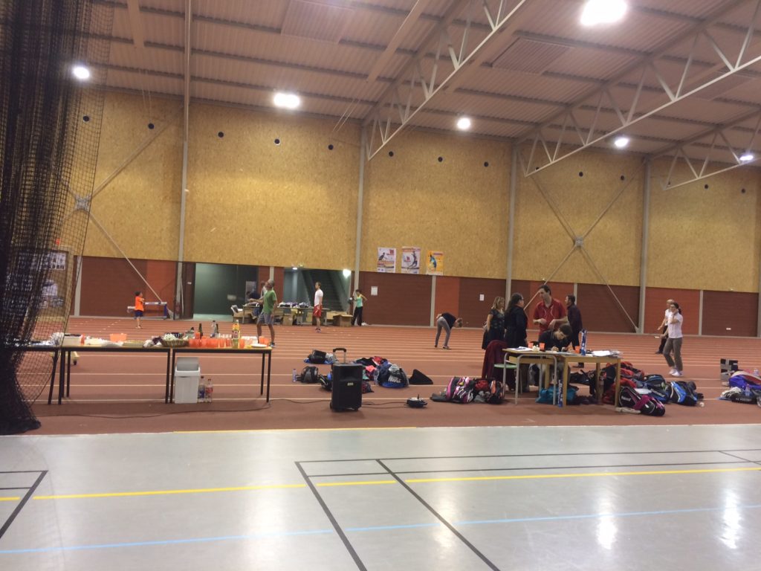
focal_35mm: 29
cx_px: 380
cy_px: 286
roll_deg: -2.5
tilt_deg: +2.3
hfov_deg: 61.7
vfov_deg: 48.2
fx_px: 638
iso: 125
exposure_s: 1/33
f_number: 2.2
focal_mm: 4.15
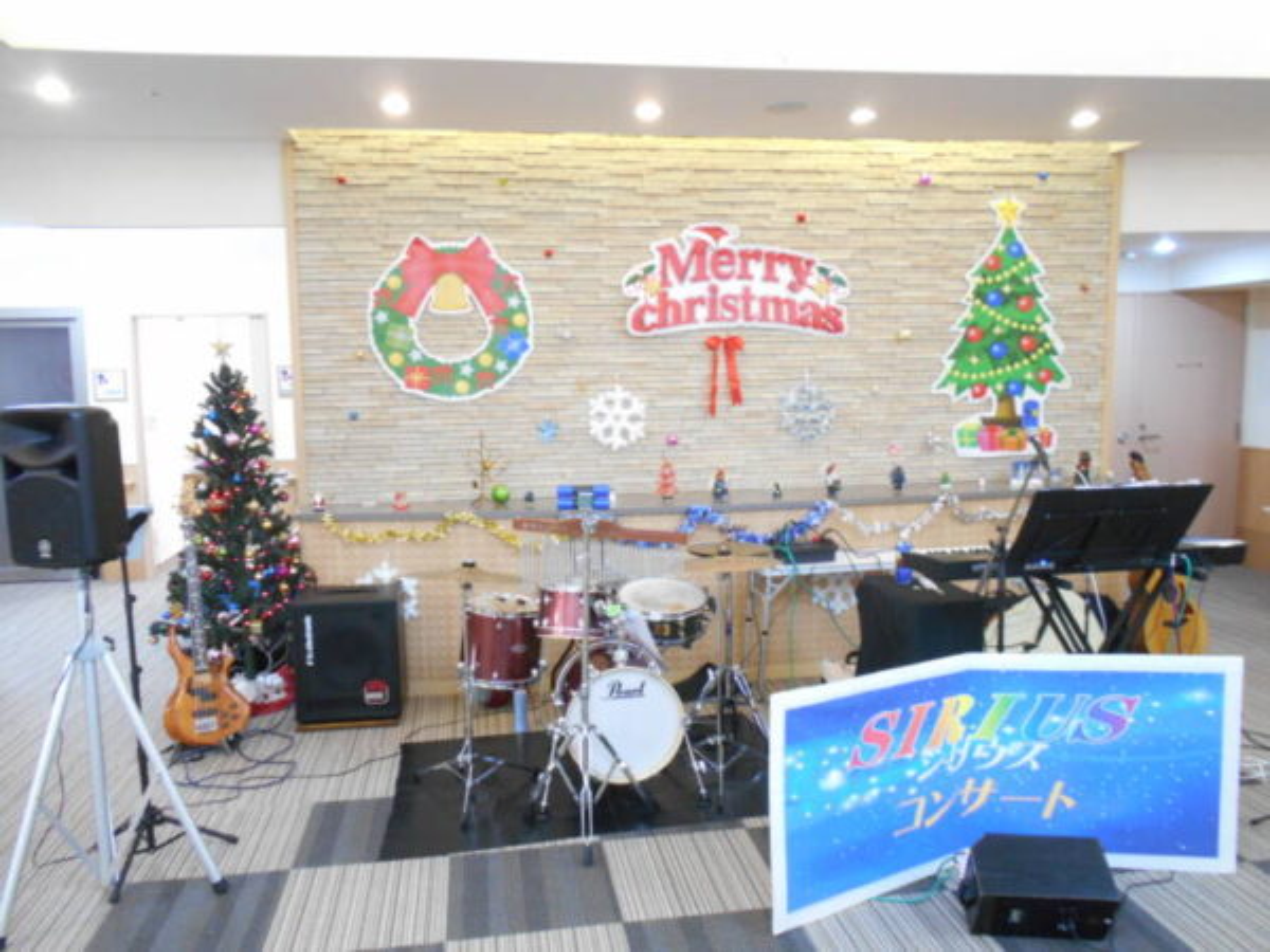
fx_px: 954
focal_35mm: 26
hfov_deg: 67.3
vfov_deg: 53.1
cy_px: 476
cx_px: 635
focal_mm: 4.6
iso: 400
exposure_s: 1/13
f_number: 3.2
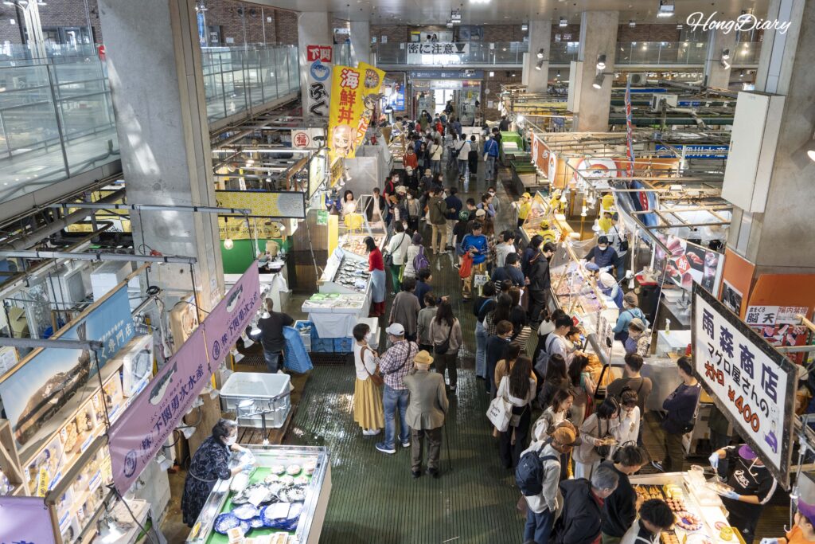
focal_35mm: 28
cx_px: 408
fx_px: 634
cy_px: 272
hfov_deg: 65.5
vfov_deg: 46.4
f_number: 4
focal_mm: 28
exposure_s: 1/160
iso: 1000
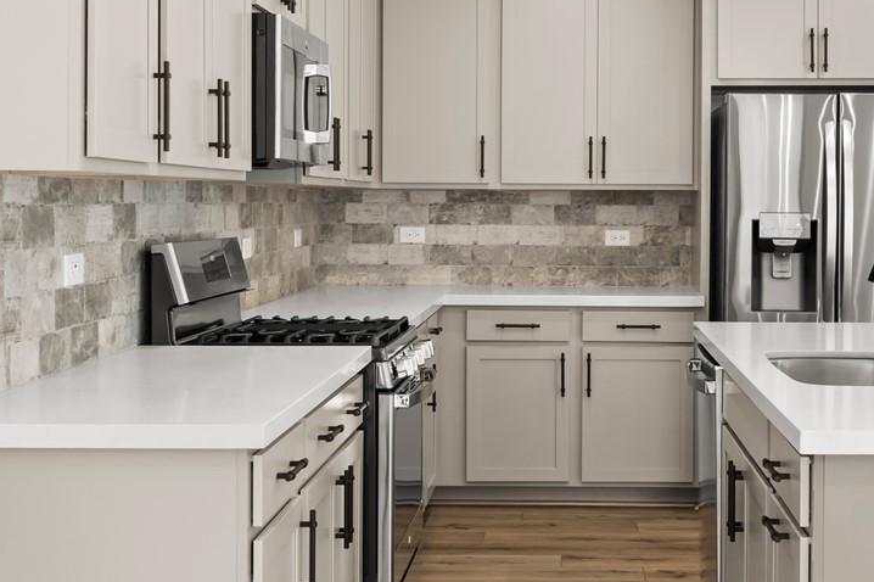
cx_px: 581
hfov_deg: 35.3
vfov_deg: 24.1
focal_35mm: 56
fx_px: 1359
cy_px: 216
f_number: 8
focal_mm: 25
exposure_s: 1/4
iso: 250
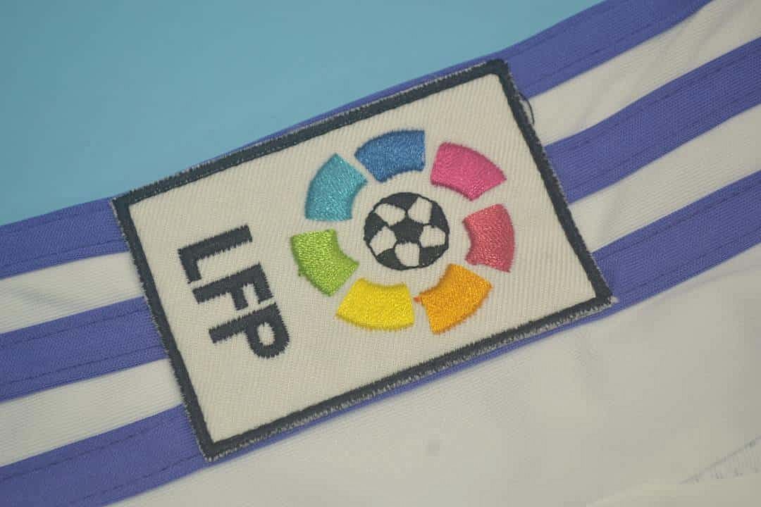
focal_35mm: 78
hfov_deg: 26.0
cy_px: 254
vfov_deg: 17.5
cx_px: 380
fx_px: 1649
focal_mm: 52
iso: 200
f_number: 5.6
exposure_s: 1/80
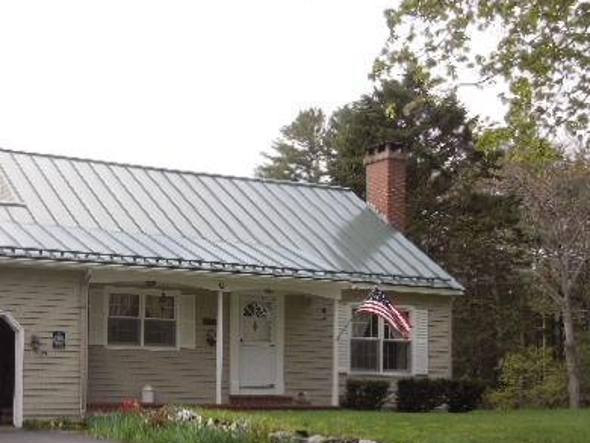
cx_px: 157
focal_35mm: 64
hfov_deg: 29.8
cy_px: 319
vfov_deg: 22.8
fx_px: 1091
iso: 100
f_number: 3.8
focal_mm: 7
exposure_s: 1/500
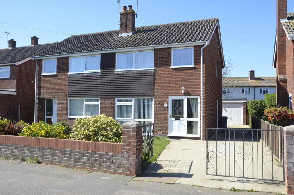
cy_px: 98
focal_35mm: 32
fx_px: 257
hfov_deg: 59.6
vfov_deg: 41.5
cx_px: 147
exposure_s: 1/250
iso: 200
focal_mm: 21
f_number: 8
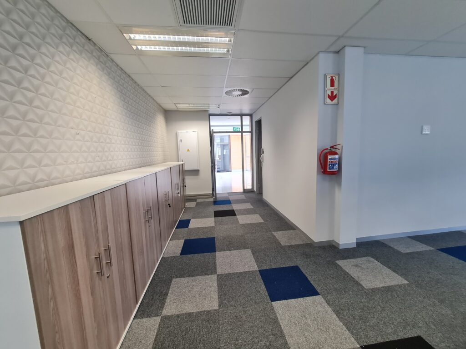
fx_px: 175
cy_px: 174
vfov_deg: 89.9
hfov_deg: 106.2
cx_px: 233
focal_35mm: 13
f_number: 2.2
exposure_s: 1/50
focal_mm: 2.2
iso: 200
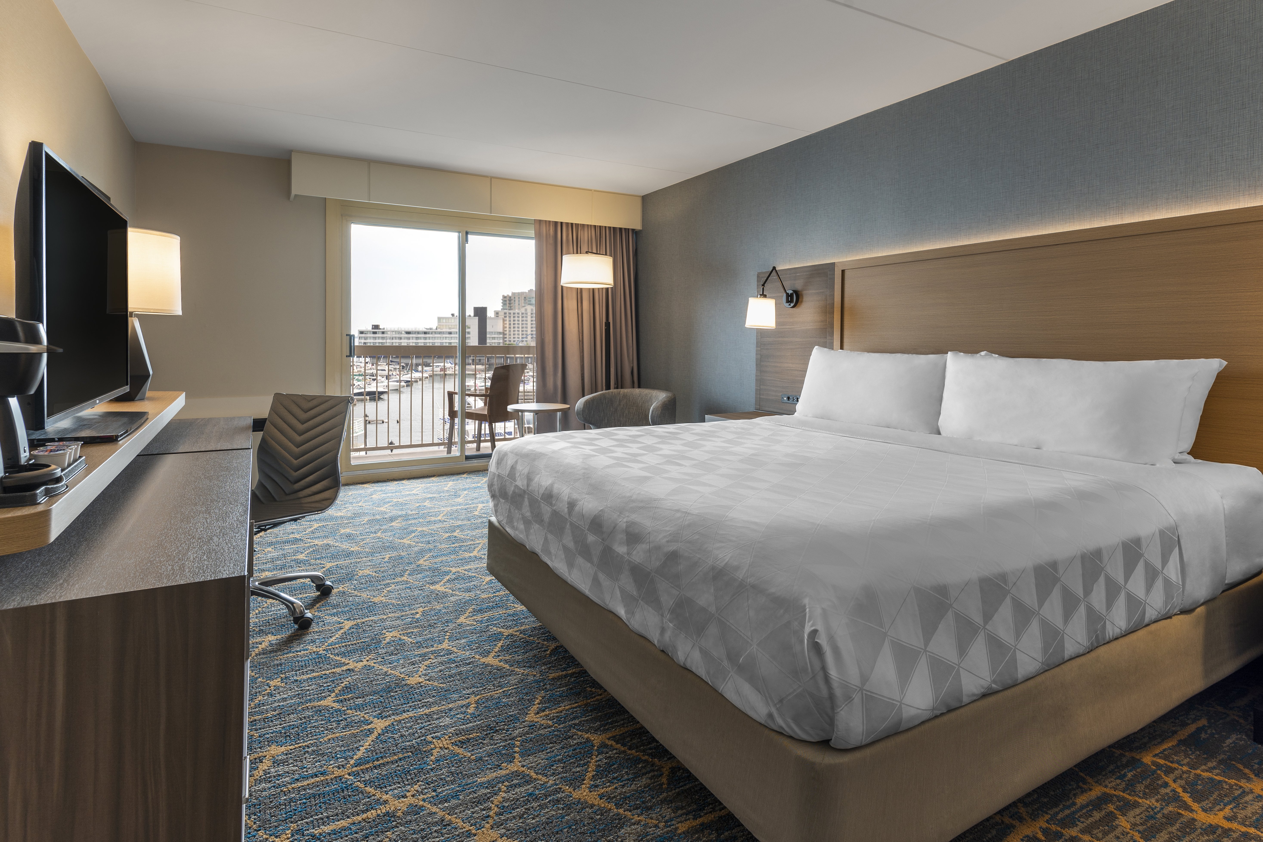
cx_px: 632
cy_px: 421
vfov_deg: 67.4
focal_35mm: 18
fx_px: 631
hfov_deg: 90.0
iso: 100
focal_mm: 18
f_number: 8
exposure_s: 1/4
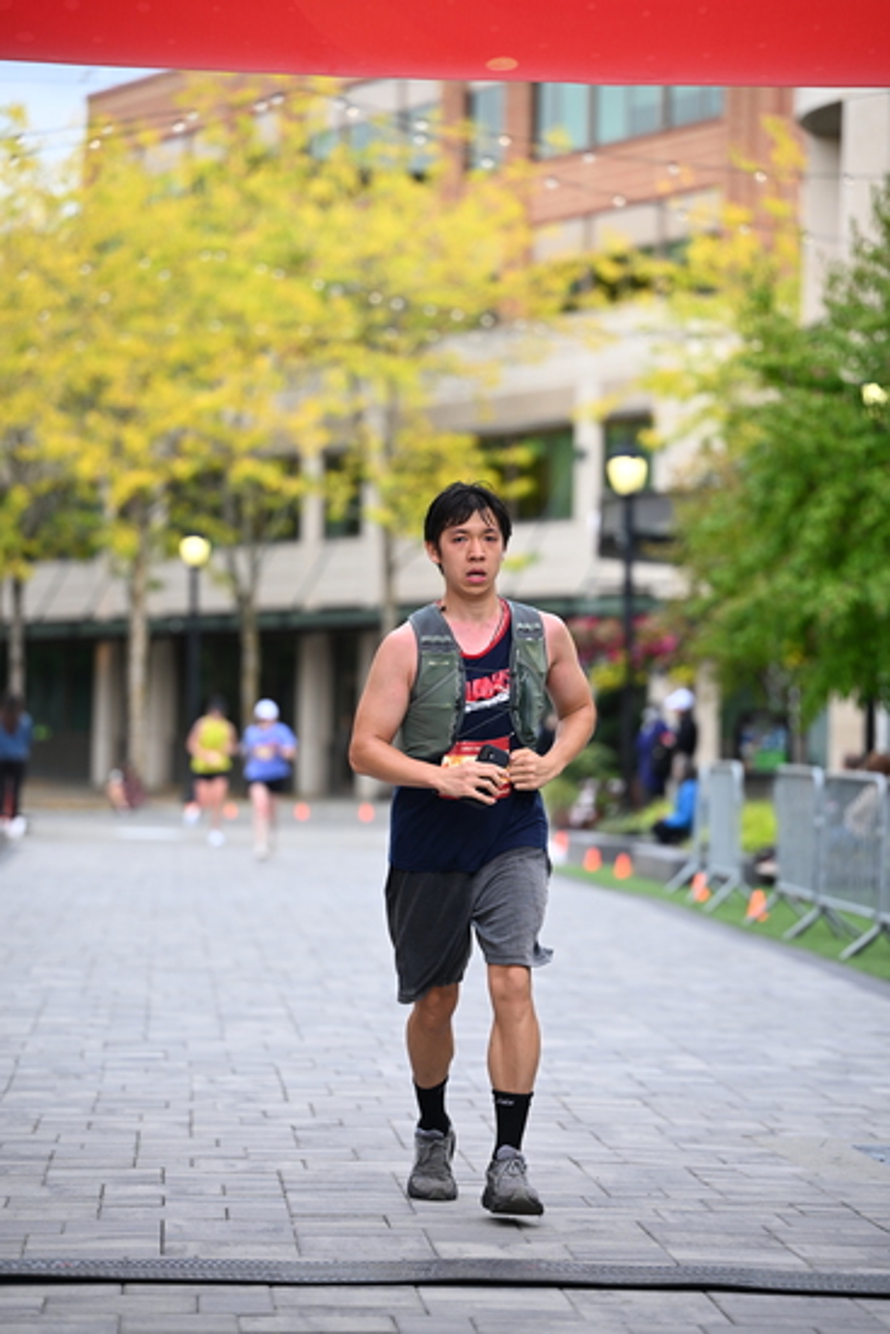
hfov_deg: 11.0
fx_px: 4632
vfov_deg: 16.4
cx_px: 445
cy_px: 667
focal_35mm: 125
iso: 640
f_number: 2.8
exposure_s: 1/1600
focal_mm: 125
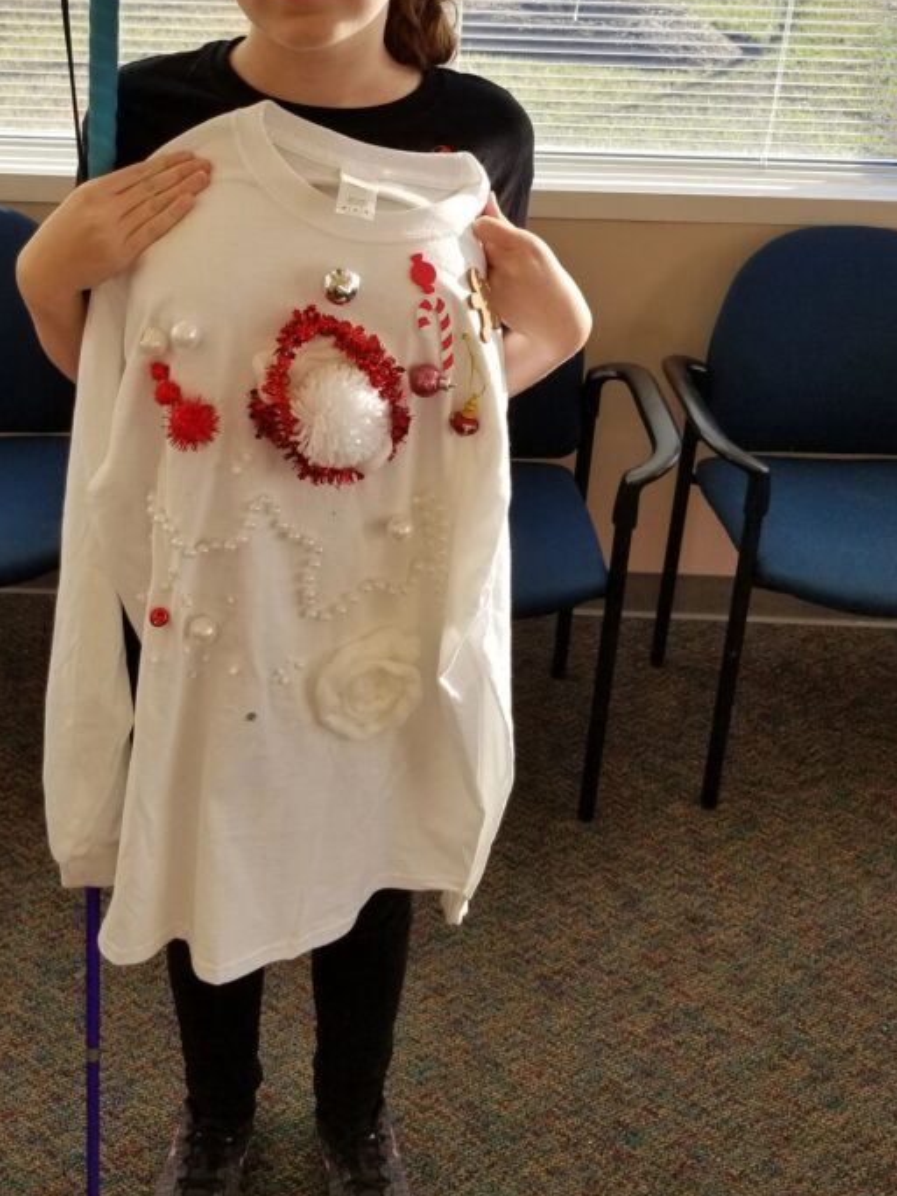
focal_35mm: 39
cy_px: 482
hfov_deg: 36.6
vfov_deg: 47.6
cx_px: 350
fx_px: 1348
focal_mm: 4.25
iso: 50
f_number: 1.7
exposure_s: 1/261
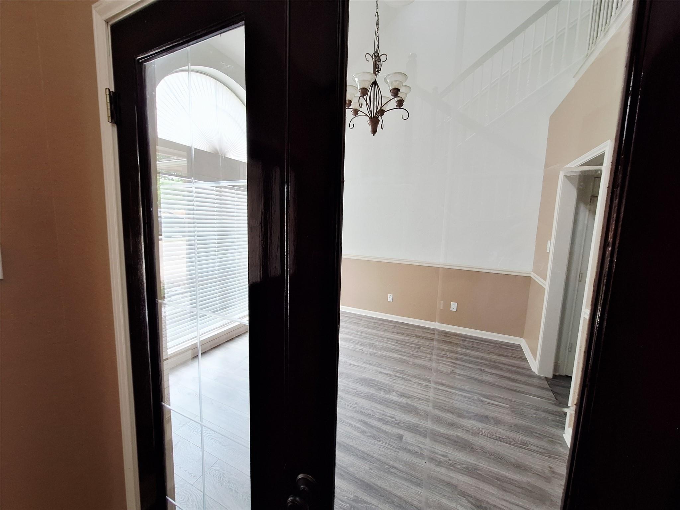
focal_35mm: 13
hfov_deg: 106.2
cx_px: 340
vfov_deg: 89.9
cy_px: 255
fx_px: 255
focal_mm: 1.74
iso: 50
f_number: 2.2
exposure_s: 1/40
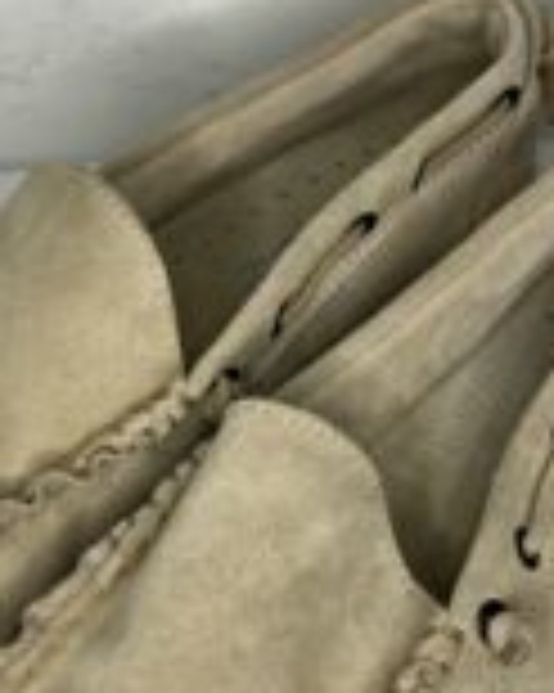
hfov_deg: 21.4
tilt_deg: -49.2
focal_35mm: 71
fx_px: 1457
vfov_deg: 26.7
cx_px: 167
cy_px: 414
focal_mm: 3.99
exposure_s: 1/100
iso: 64
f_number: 1.8
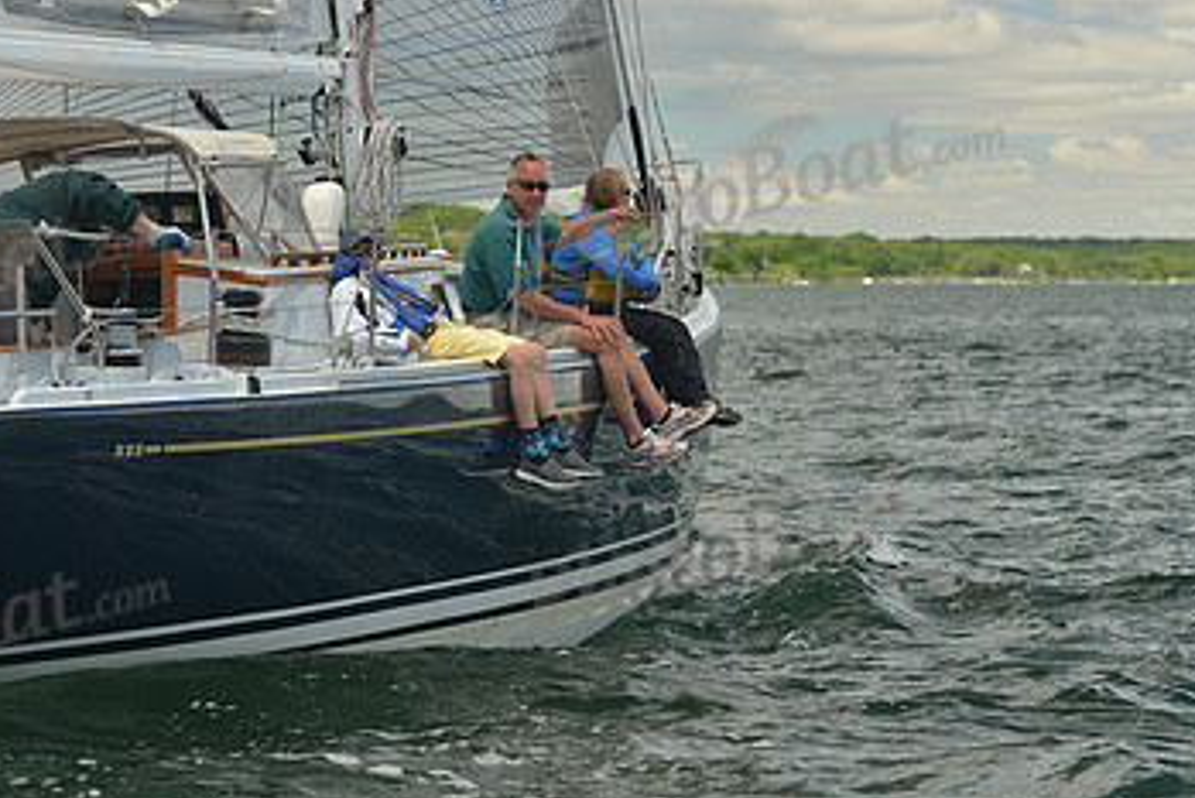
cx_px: 349
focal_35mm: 143
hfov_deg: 14.3
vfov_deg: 9.6
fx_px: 4749
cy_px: 413
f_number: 5
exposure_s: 1/800
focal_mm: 86
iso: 400
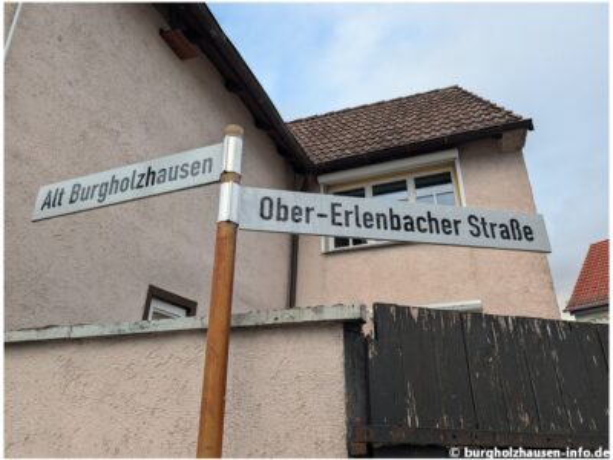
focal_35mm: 24
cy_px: 230
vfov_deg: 56.8
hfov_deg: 71.6
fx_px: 425
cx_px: 306
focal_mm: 6.9
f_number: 1.68
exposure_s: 1/238
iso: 25
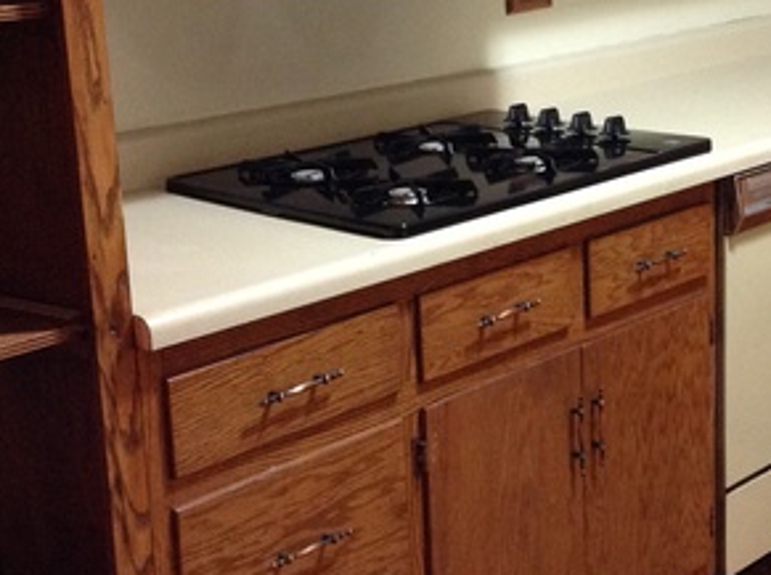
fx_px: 1711
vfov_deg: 19.0
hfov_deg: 25.1
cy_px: 225
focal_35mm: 77
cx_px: 575
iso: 250
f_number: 2.4
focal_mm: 4.28
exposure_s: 1/15
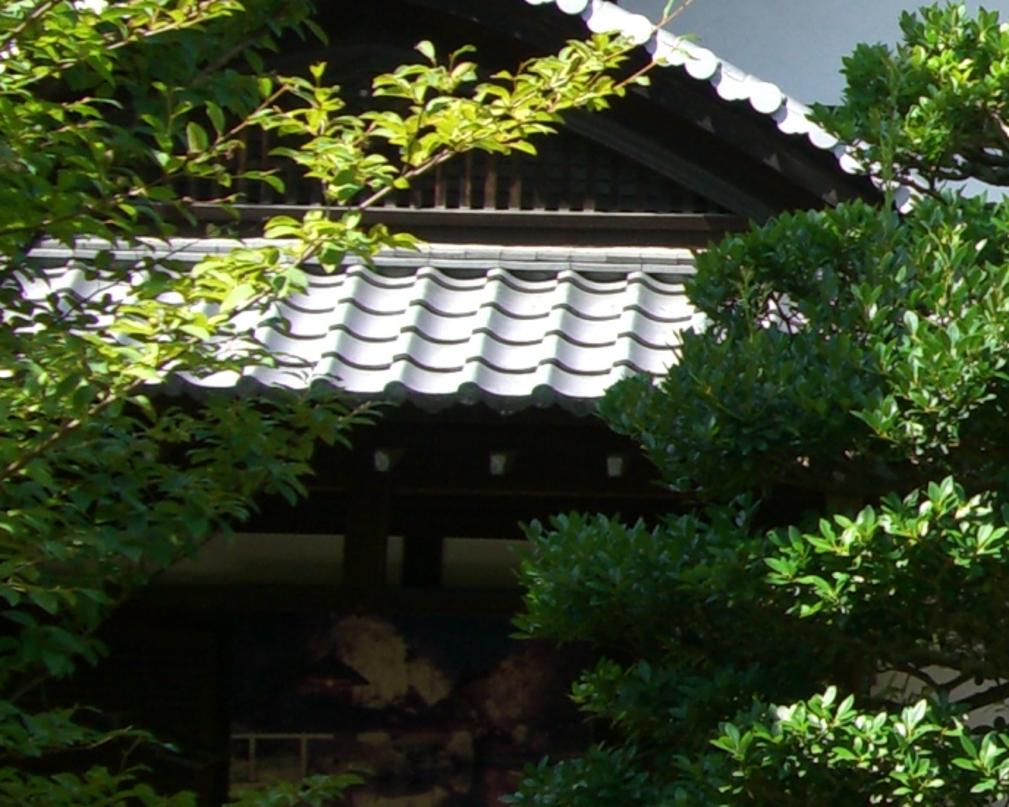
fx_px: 4120
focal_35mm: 138
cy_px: 377
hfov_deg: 13.0
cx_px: 1653
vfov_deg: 11.2
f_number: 2.8
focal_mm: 7.9
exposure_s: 1/400
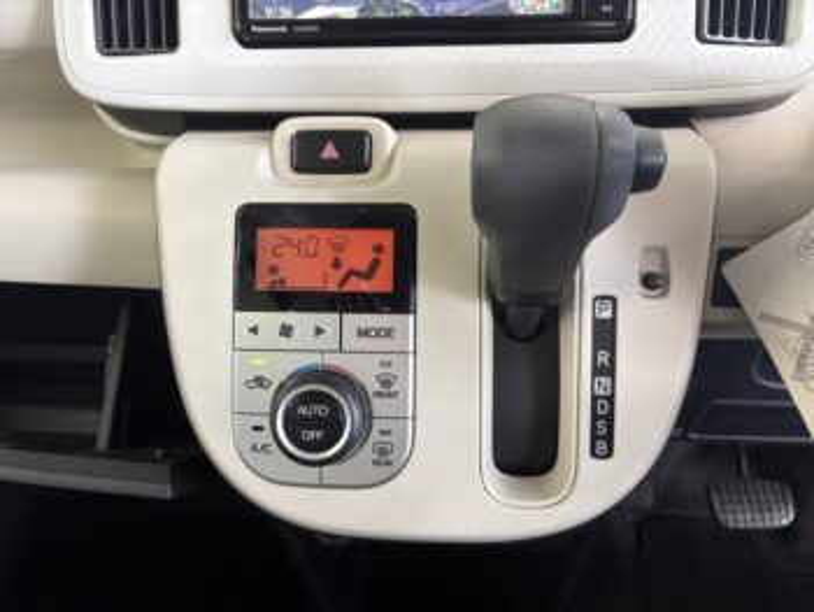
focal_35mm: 26
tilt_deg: -27.9
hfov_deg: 67.3
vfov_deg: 53.1
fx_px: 612
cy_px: 306
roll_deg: +1.6
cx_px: 407
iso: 160
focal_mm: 5.96
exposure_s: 1/60
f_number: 1.6
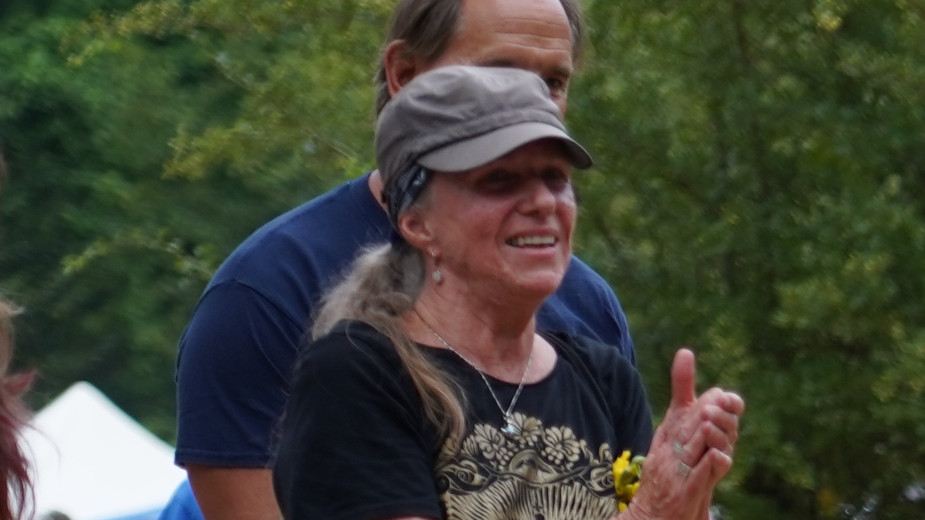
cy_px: 968
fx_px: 12386
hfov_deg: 4.2
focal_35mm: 505
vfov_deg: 2.4
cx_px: 1748
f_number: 4
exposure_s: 1/160
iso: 250
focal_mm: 105
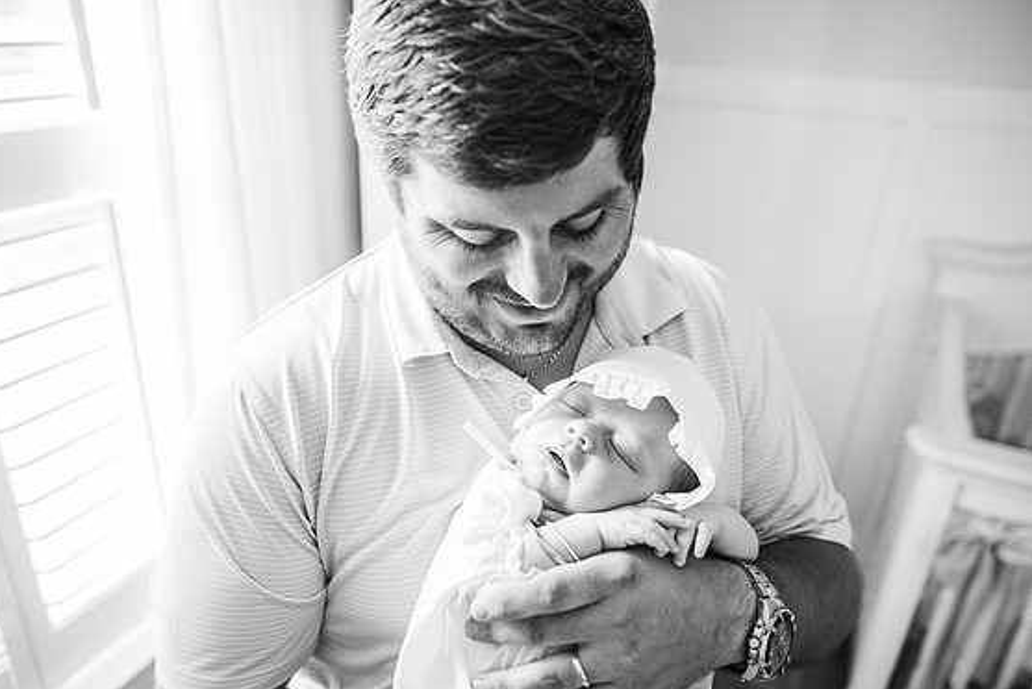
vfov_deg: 51.3
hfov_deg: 71.5
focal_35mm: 25
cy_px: 355
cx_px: 497
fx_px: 717
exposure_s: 1/200
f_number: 2.8
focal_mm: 24
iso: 1250
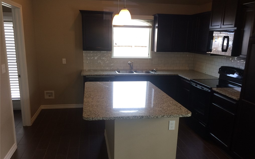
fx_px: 215
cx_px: 128
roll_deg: -2.4
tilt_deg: -14.3
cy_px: 92
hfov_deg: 61.2
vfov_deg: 40.5
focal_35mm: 31
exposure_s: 1/30
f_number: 2.2
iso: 32
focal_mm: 4.15
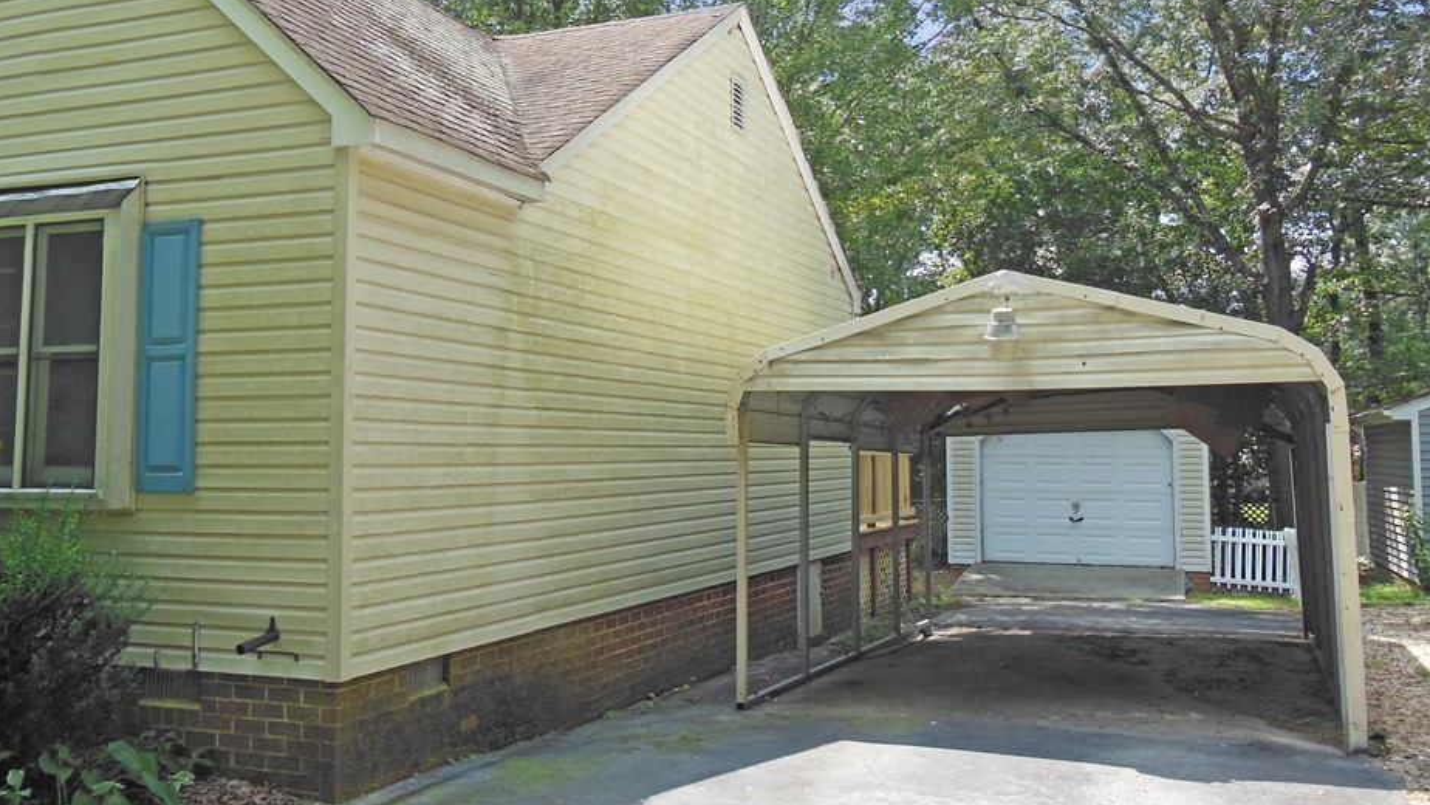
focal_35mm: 35
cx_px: 665
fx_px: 1327
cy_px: 337
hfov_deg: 56.6
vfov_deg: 33.7
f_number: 3.7
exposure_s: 1/320
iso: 125
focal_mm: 5.2
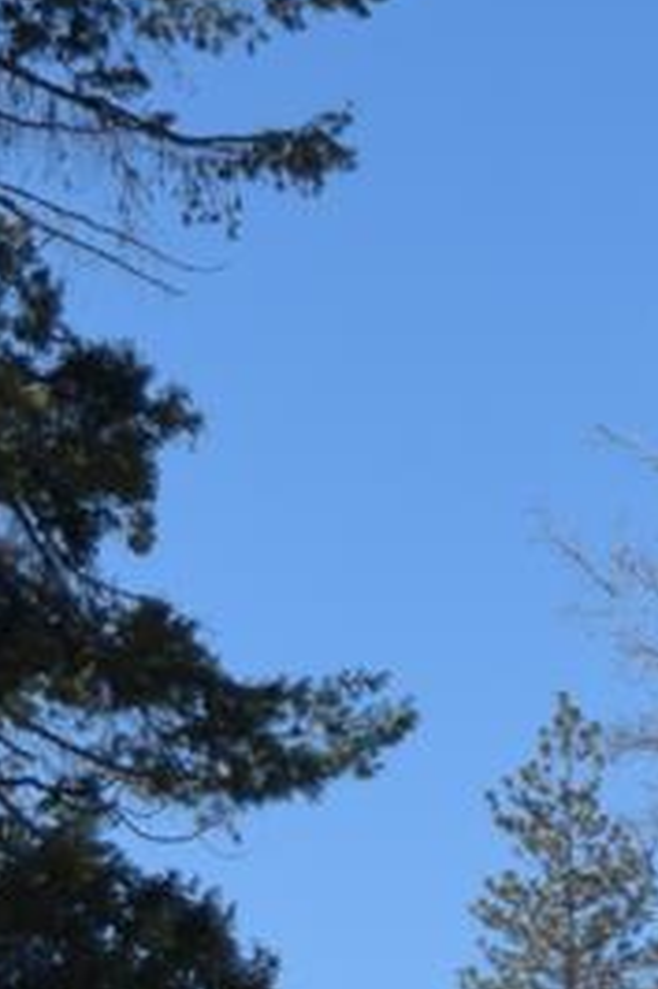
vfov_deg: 7.6
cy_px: 178
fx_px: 7439
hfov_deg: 5.0
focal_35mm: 271
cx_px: 1338
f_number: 4.5
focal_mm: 32
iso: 200
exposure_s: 1/1600
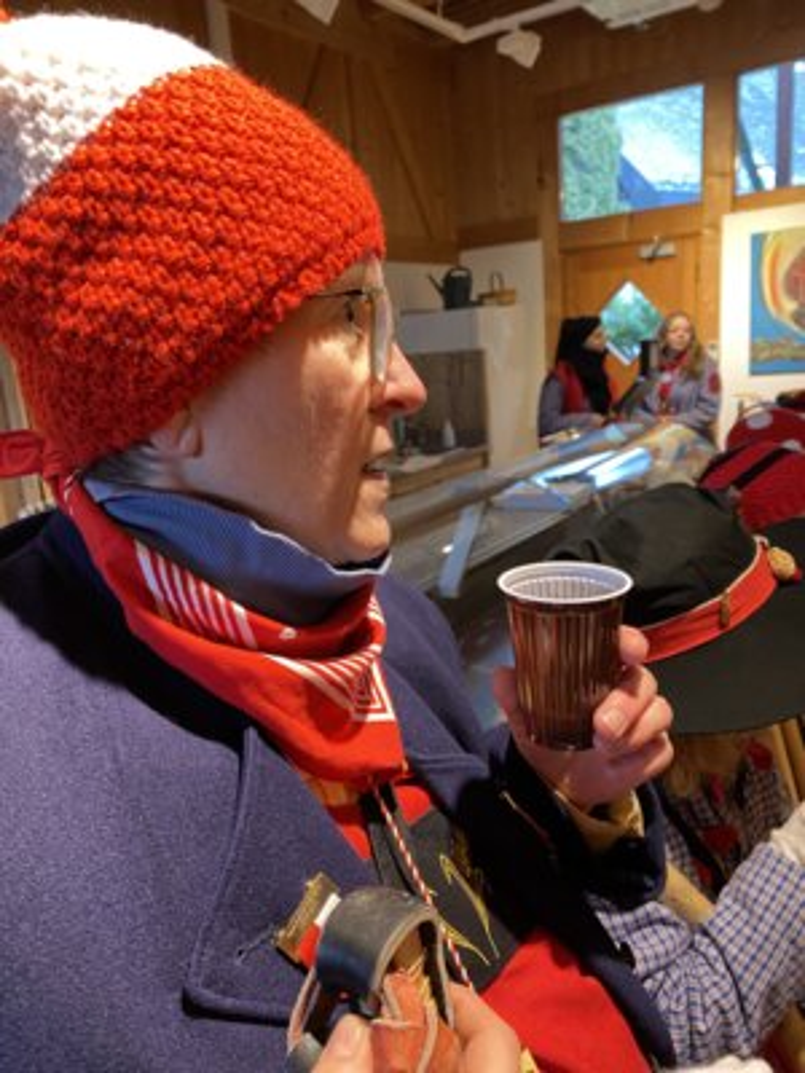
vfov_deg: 67.3
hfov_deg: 53.1
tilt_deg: -12.7
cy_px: 536
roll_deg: +5.1
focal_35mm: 26
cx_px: 402
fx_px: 806
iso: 200
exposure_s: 1/50
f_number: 1.8
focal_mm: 4.25
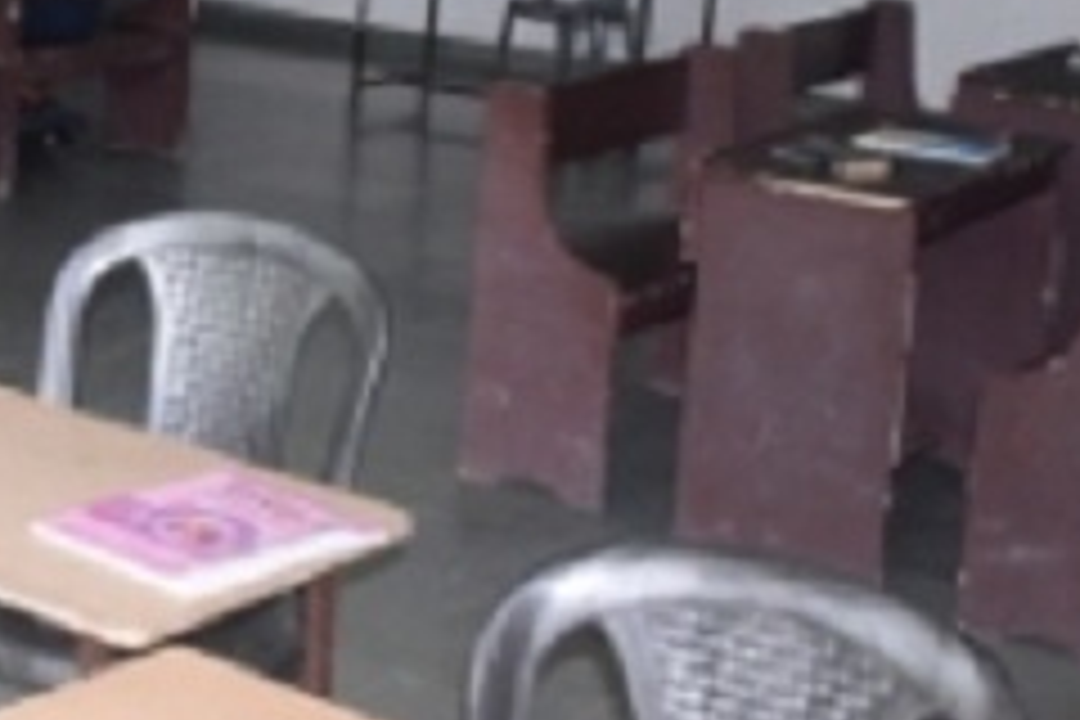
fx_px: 2430
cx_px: -158
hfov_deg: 23.3
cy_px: -72
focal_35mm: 81
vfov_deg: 16.4
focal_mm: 18
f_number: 5.6
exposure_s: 1/100
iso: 800
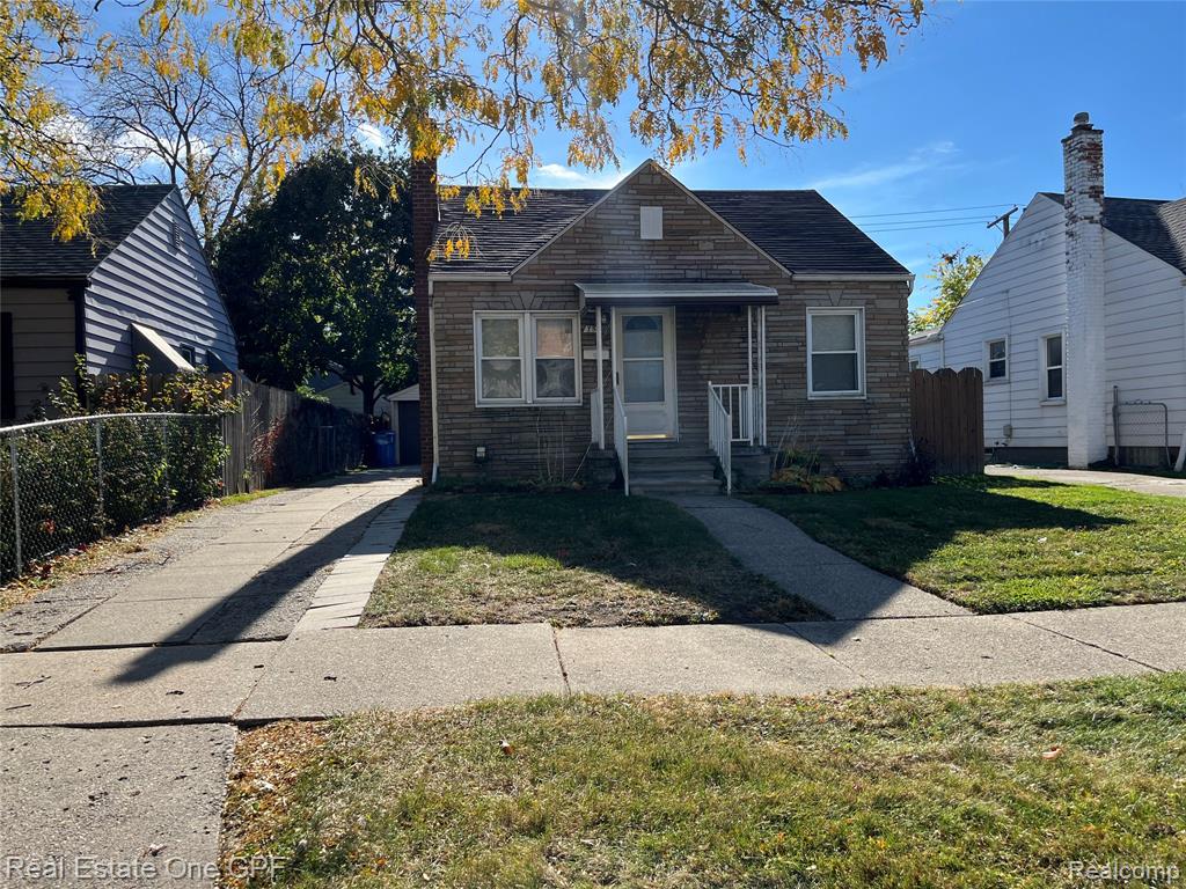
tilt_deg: -0.8
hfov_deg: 67.3
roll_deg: +1.3
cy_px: 444
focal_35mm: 26
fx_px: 891
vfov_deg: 53.1
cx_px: 593
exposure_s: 1/2463
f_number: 1.6
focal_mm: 5.1
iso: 50
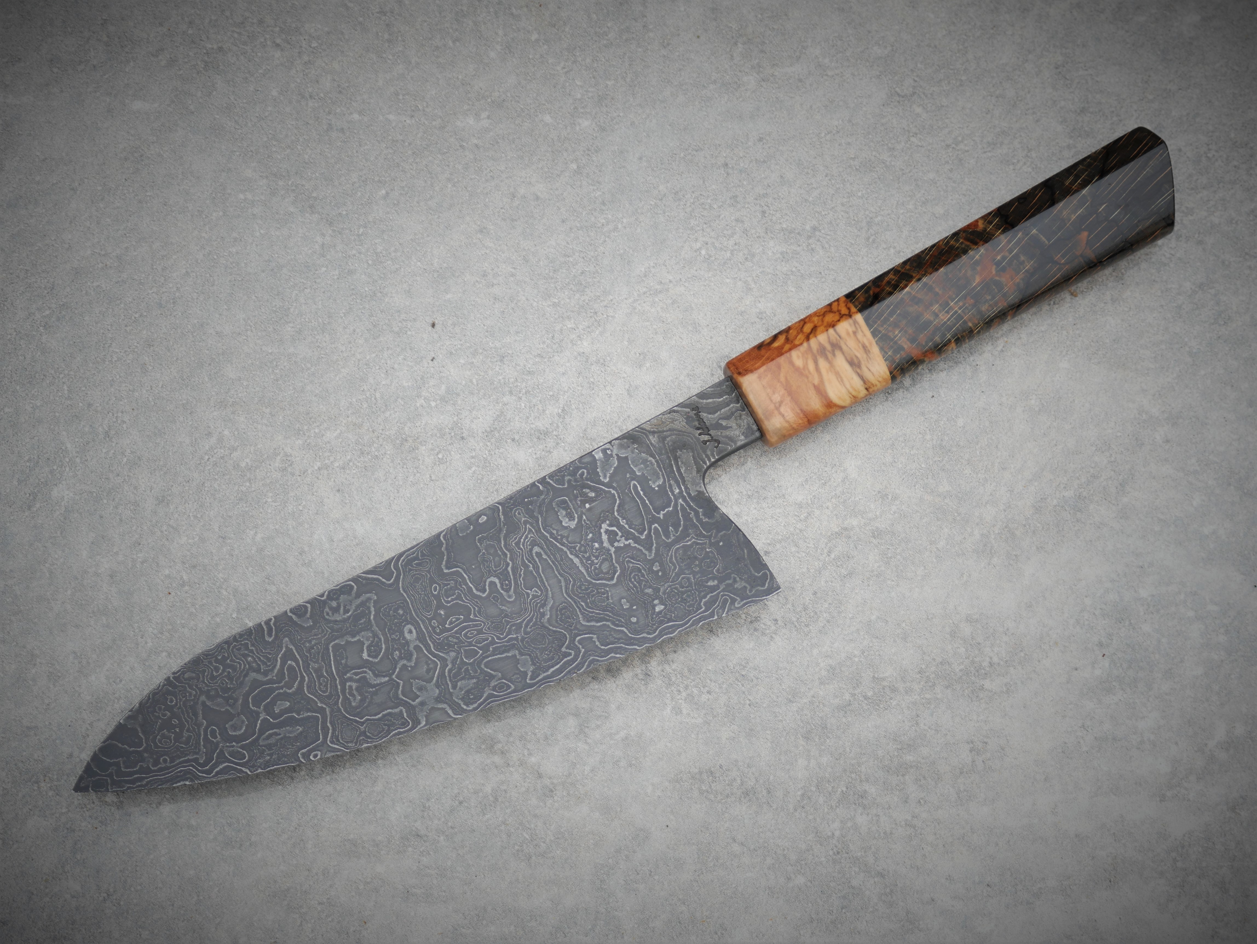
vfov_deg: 12.2
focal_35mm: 122
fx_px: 4432
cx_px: 628
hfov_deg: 16.1
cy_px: 472
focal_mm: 61
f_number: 4.7
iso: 250
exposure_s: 1/160
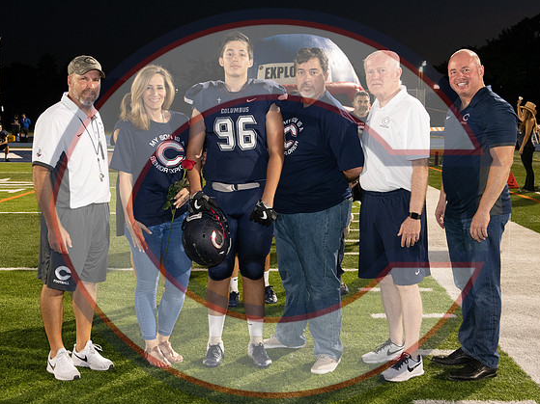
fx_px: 795
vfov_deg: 28.5
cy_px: 208
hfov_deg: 37.5
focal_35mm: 51
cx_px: 270
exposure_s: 1/60
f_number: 7.1
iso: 1600
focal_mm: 40
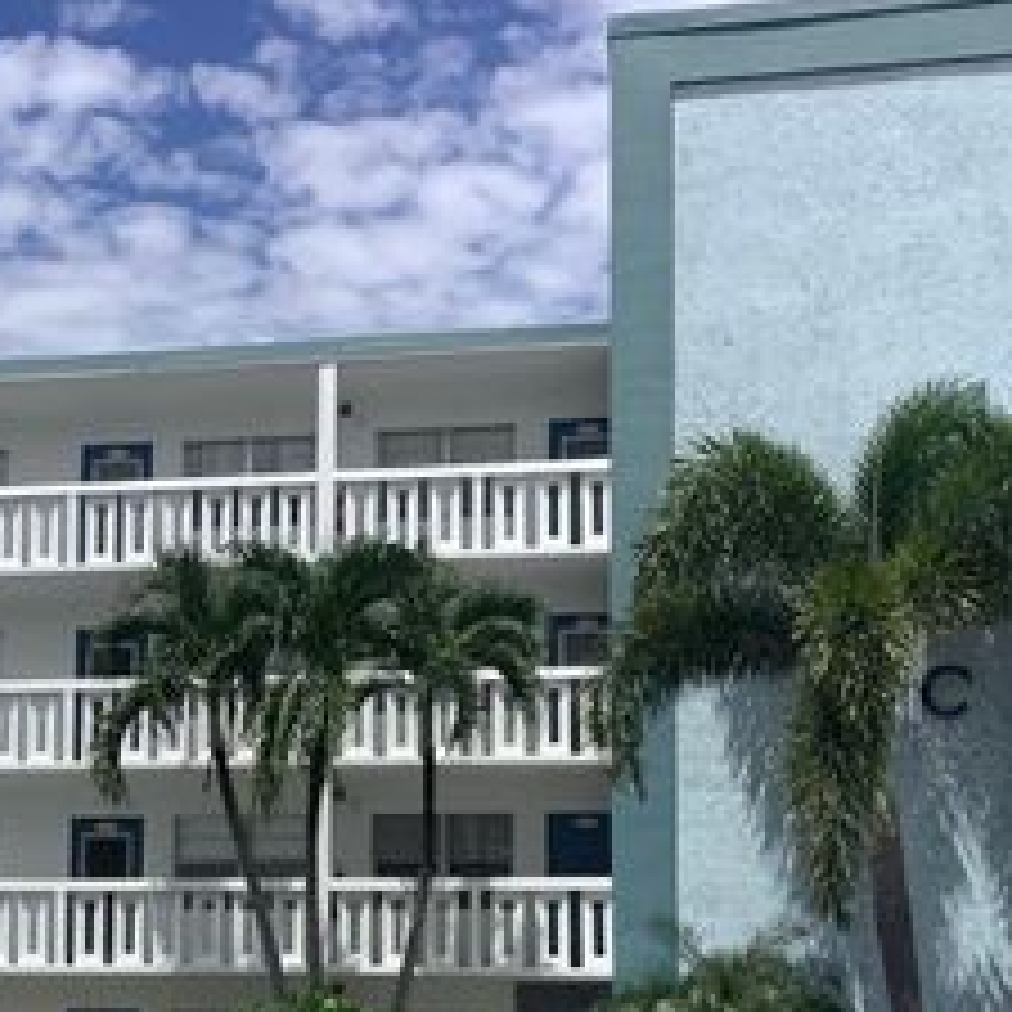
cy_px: 830
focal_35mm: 61
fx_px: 2018
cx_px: 211
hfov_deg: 27.6
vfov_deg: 27.5
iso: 25
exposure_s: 1/2469
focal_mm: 3.3
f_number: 2.4
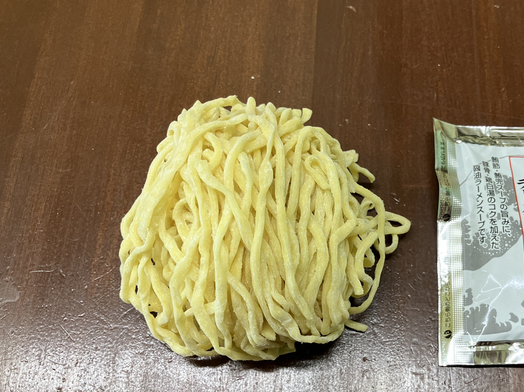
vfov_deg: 36.6
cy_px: 243
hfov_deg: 47.0
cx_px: 353
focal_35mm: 39
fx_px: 590
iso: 64
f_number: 1.8
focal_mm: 3.99
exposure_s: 1/100
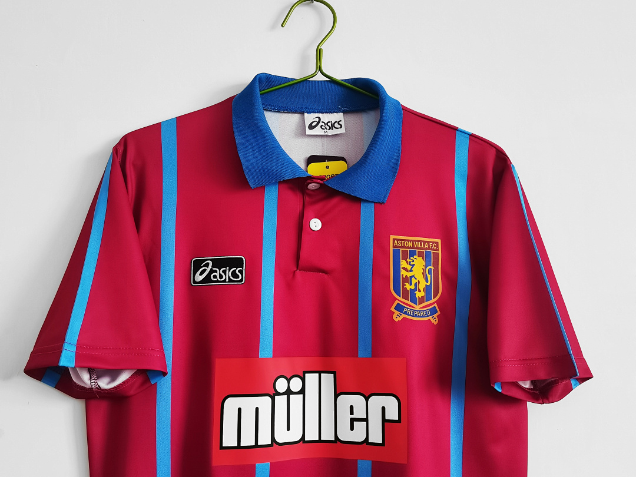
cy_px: 238
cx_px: 318
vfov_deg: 45.4
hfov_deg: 58.4
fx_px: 570
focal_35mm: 31
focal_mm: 5.58
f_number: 1.8
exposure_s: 1/50
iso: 320
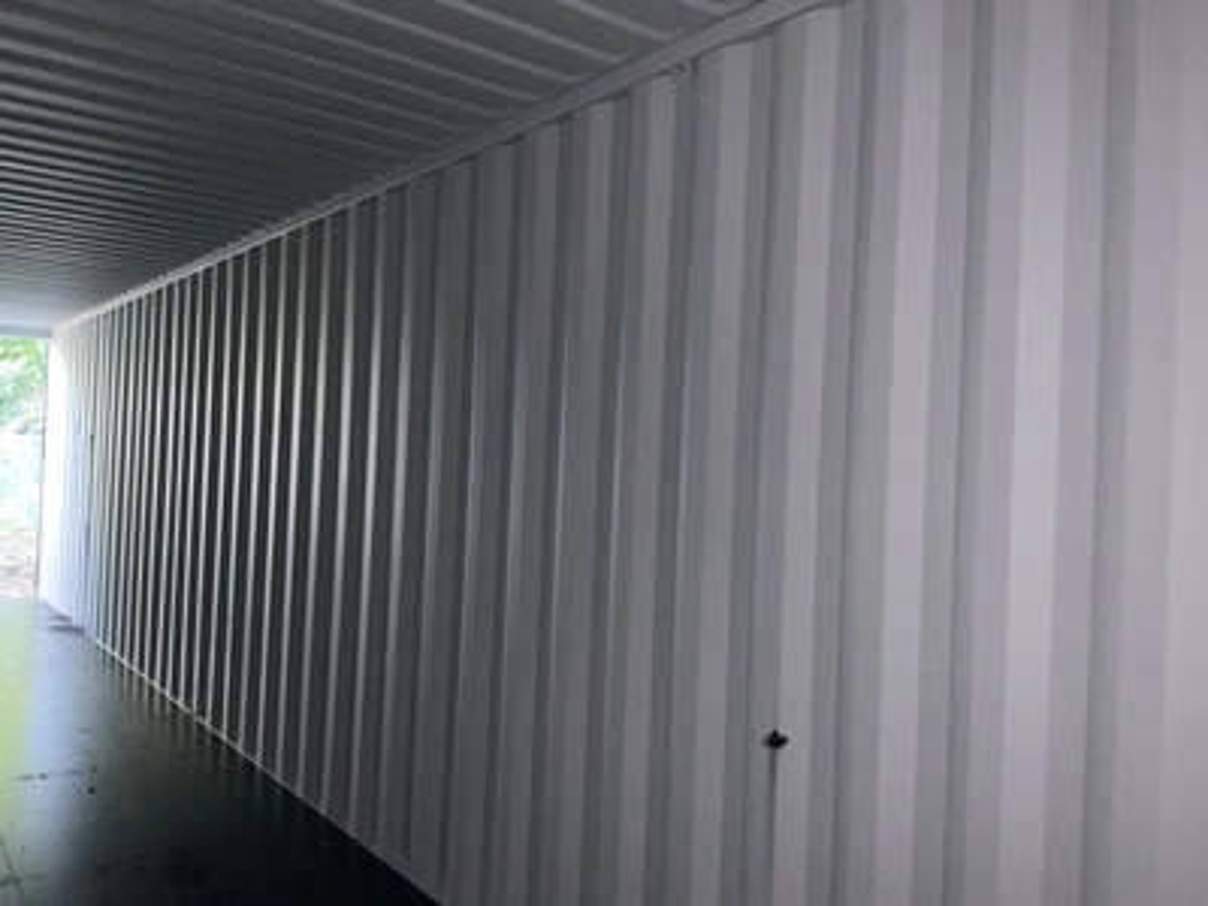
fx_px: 1012
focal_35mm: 29
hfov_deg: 61.7
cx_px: 604
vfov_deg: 48.2
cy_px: 453
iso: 125
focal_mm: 3
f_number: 1.8
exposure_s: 1/31
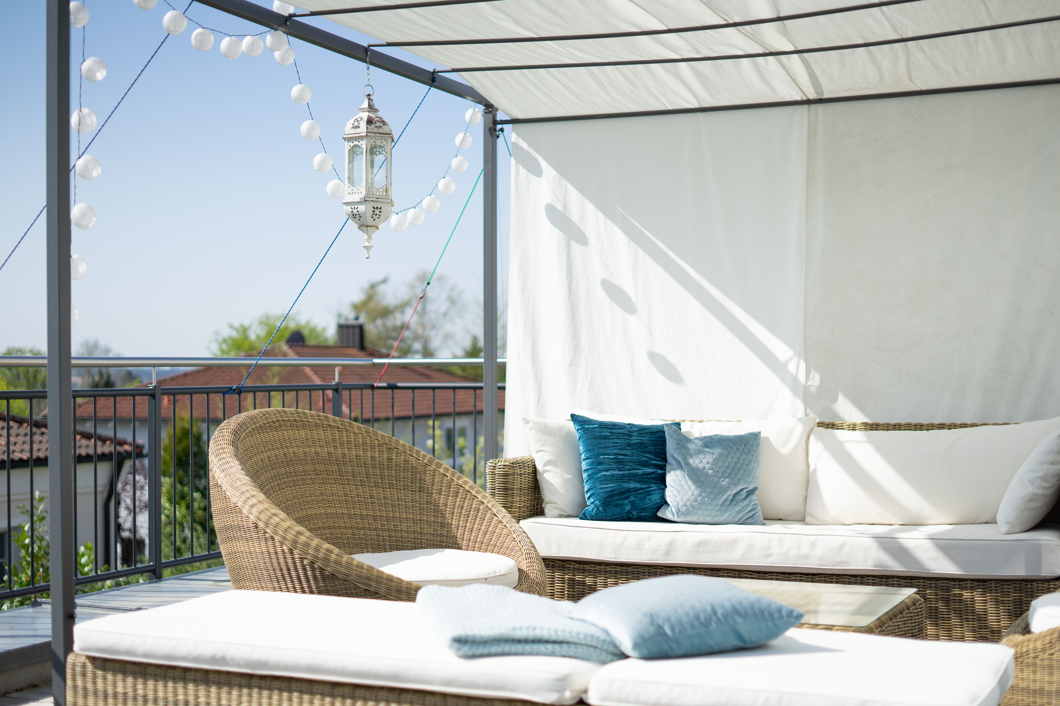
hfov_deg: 39.6
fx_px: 1472
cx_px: 530
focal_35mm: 50
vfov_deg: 27.0
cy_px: 353
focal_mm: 50
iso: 50
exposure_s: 1/3200
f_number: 2
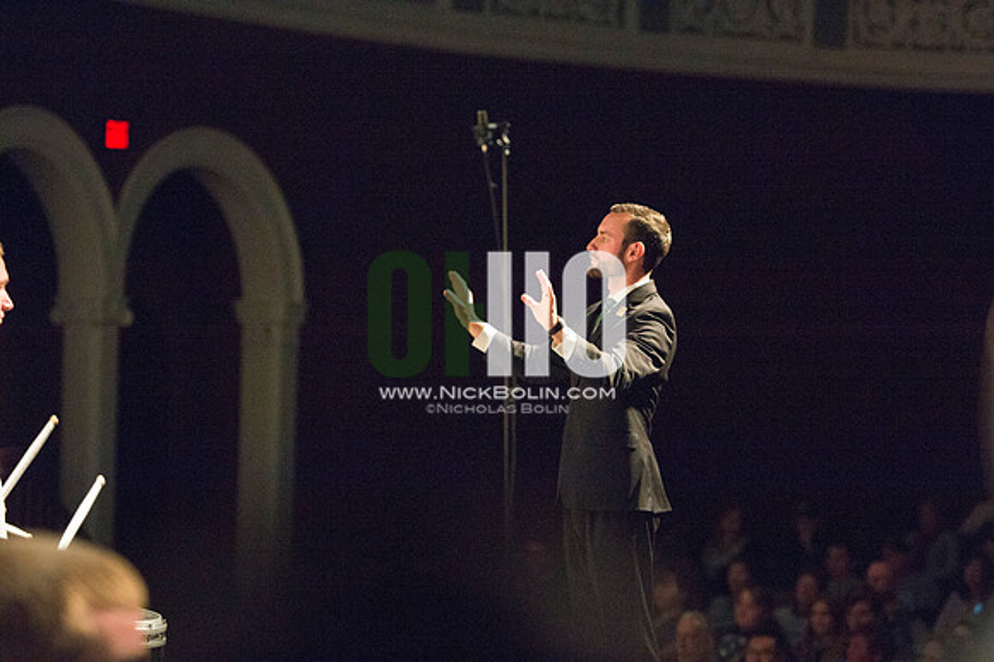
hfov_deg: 16.8
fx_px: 3367
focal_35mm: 122
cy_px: 331
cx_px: 497
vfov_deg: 11.2
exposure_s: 1/500
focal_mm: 122
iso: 2500
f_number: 2.8
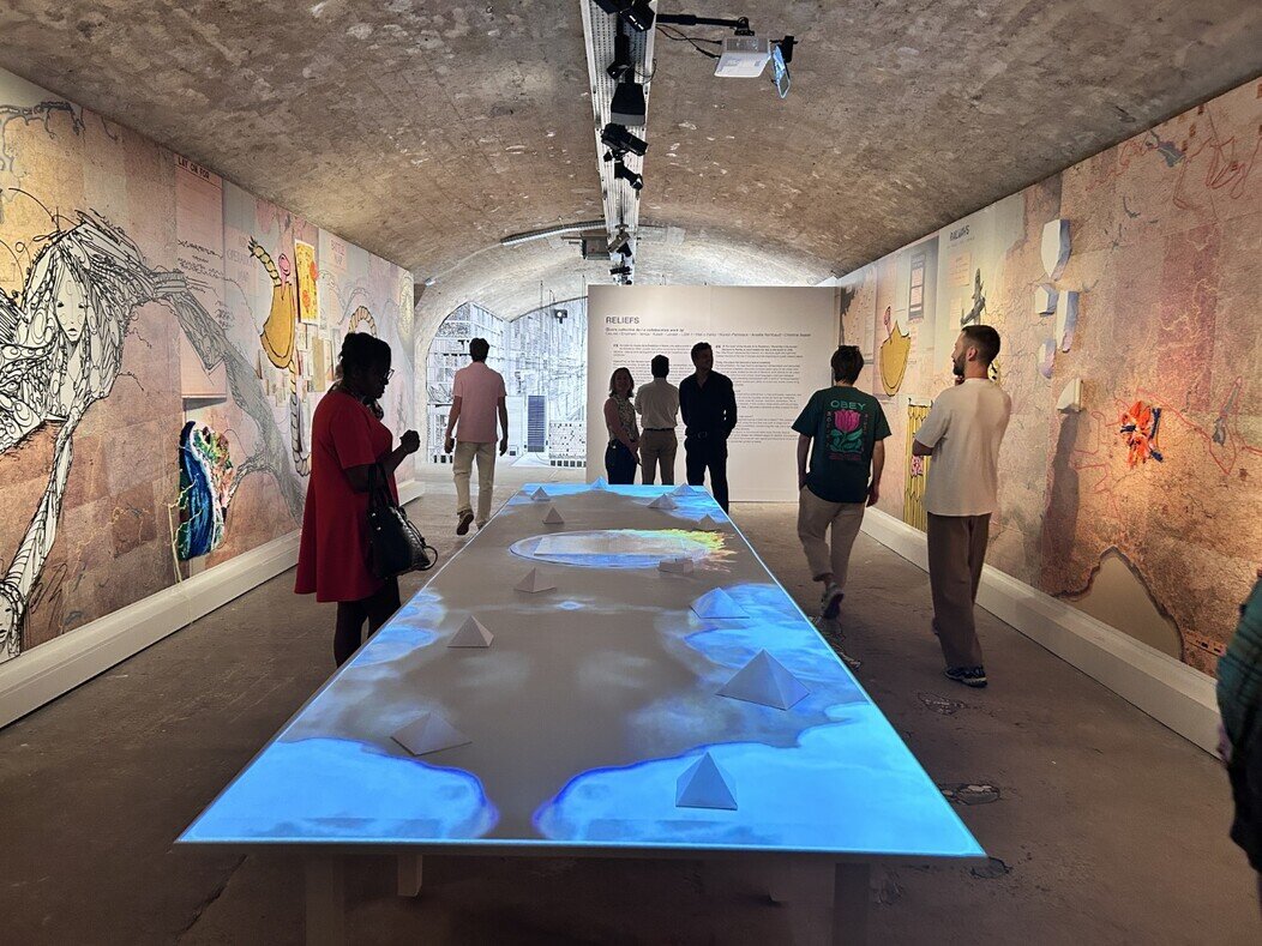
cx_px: 631
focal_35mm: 26
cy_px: 473
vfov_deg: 53.1
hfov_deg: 67.3
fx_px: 948
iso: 320
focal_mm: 5.7
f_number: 1.5
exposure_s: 1/60
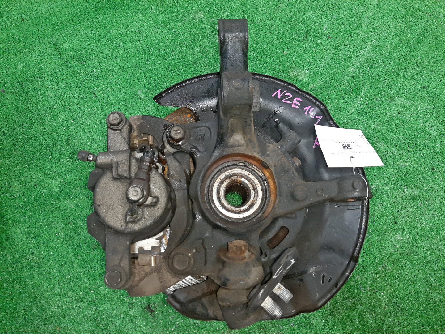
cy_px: 167
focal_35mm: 26
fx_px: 334
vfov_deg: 53.1
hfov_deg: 67.3
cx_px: 222
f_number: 1.7
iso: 244
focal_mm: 3.93
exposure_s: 1/50
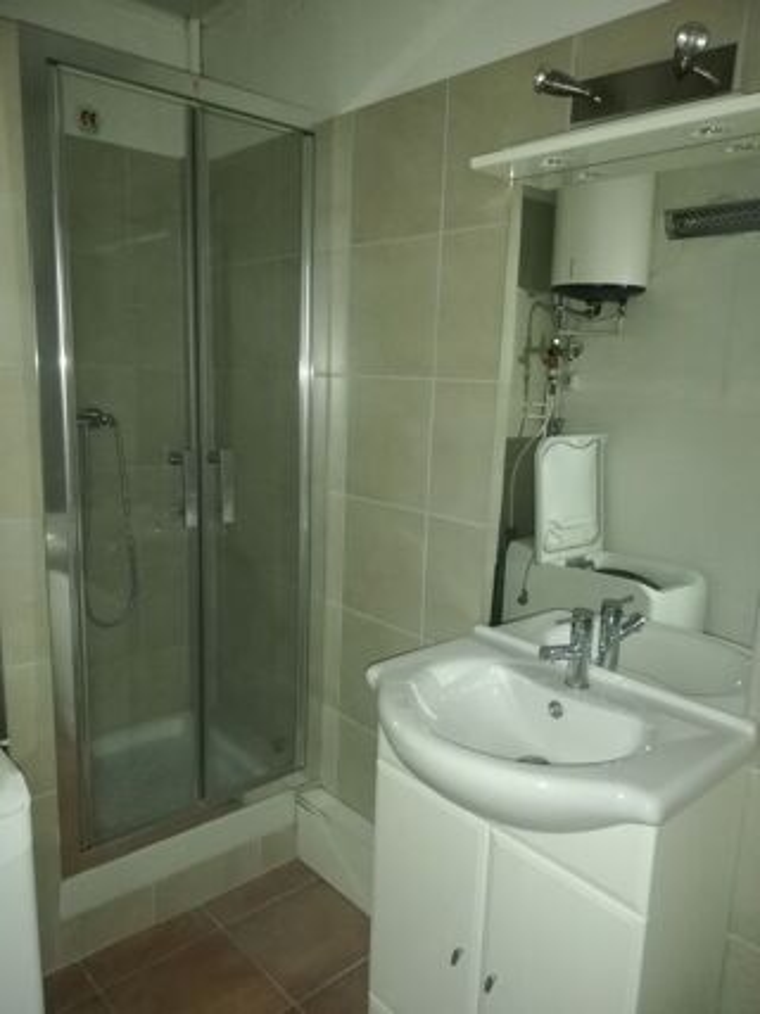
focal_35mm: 26
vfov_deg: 67.3
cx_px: 380
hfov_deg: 53.0
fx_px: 761
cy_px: 507
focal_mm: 3.81
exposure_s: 1/16.7
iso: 800
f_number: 2.2
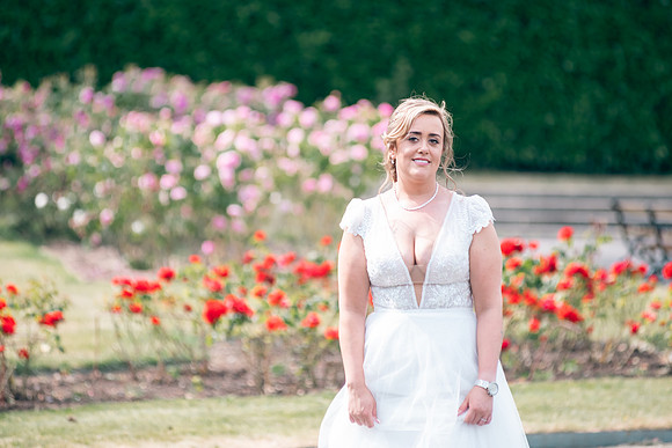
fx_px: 3734
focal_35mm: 200
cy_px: 224
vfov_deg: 6.9
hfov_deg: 10.3
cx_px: 336
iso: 80
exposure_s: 1/320
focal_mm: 200
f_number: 3.5
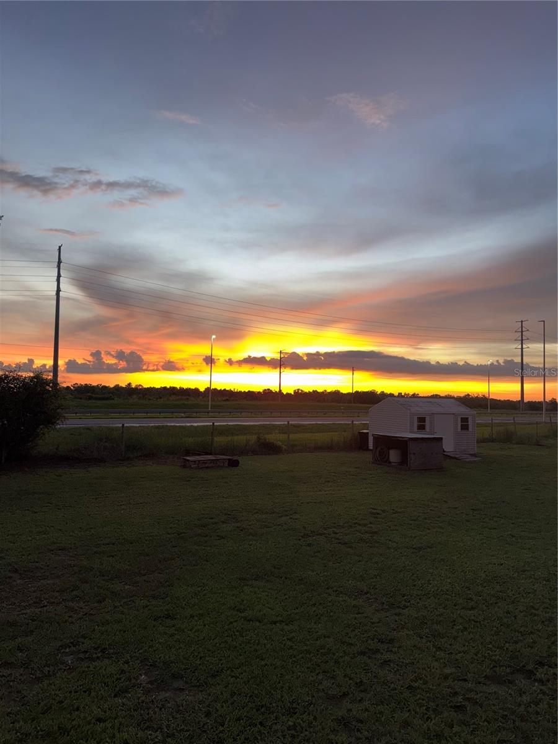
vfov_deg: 71.6
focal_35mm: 24
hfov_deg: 56.8
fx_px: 516
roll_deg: -1.6
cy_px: 372
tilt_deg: +3.7
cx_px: 279
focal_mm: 6.76
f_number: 1.78
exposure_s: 1/41
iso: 125
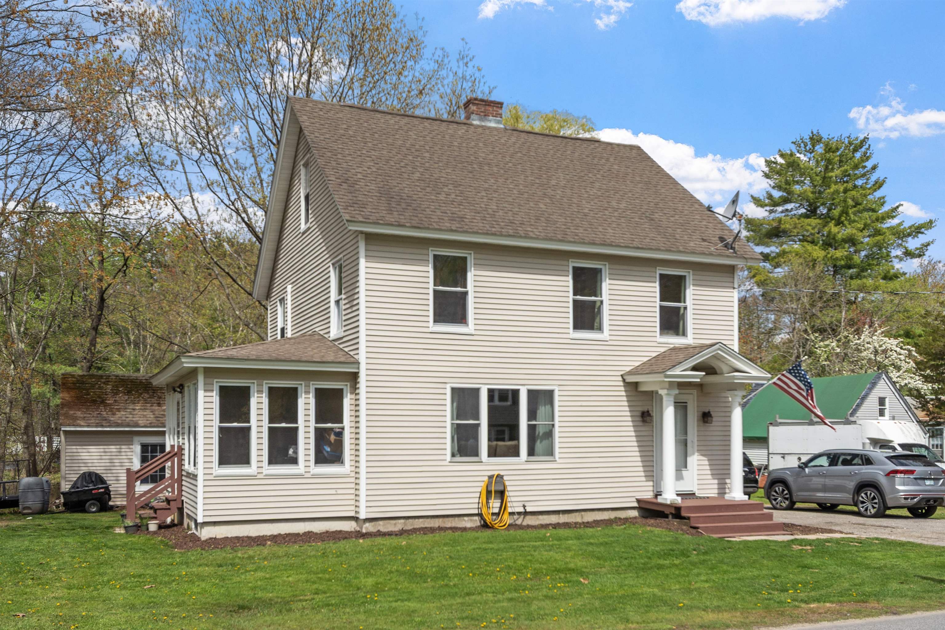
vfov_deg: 40.0
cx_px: 472
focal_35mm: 33
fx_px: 866
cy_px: 315
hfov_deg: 57.2
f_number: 8
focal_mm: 22
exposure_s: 1/400
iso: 100
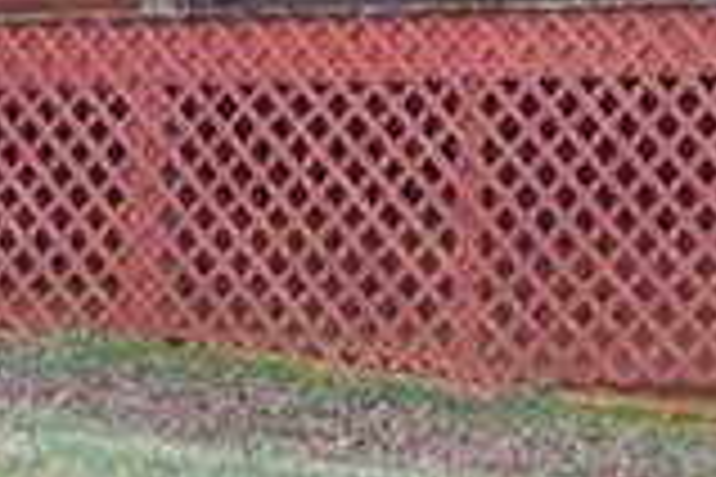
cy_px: -576
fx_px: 5370
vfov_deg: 5.0
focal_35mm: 270
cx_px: 905
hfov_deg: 7.6
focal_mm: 28
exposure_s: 1/125
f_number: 4
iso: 125
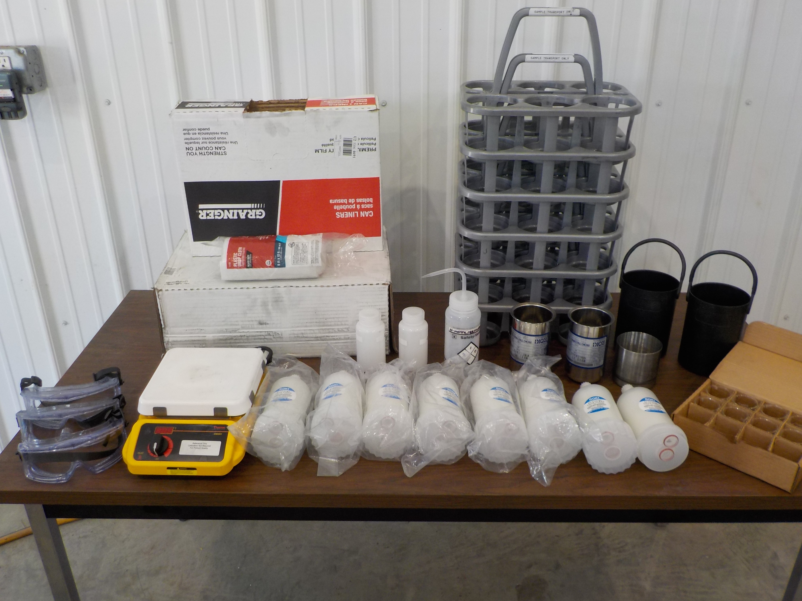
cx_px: 401
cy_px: 300
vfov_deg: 46.8
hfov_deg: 60.0
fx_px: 695
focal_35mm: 30
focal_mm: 4.1
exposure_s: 1/50
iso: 125
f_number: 3.3
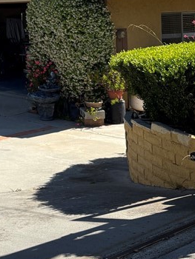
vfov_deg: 24.3
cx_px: -56
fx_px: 570
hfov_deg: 18.2
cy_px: -8
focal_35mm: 76
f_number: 1.6
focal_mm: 5.96
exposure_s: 1/2451
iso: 50
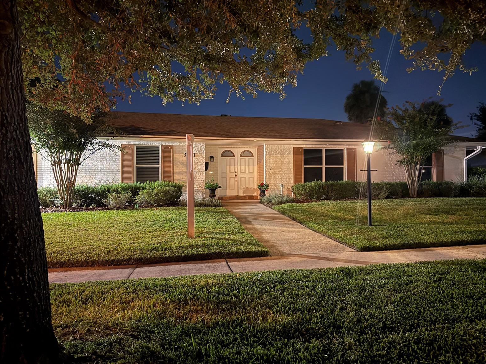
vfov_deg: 54.9
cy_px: 178
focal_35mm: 25
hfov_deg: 69.4
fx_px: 351
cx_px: 252
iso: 2000
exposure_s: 1/9
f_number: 1.78
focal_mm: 6.76
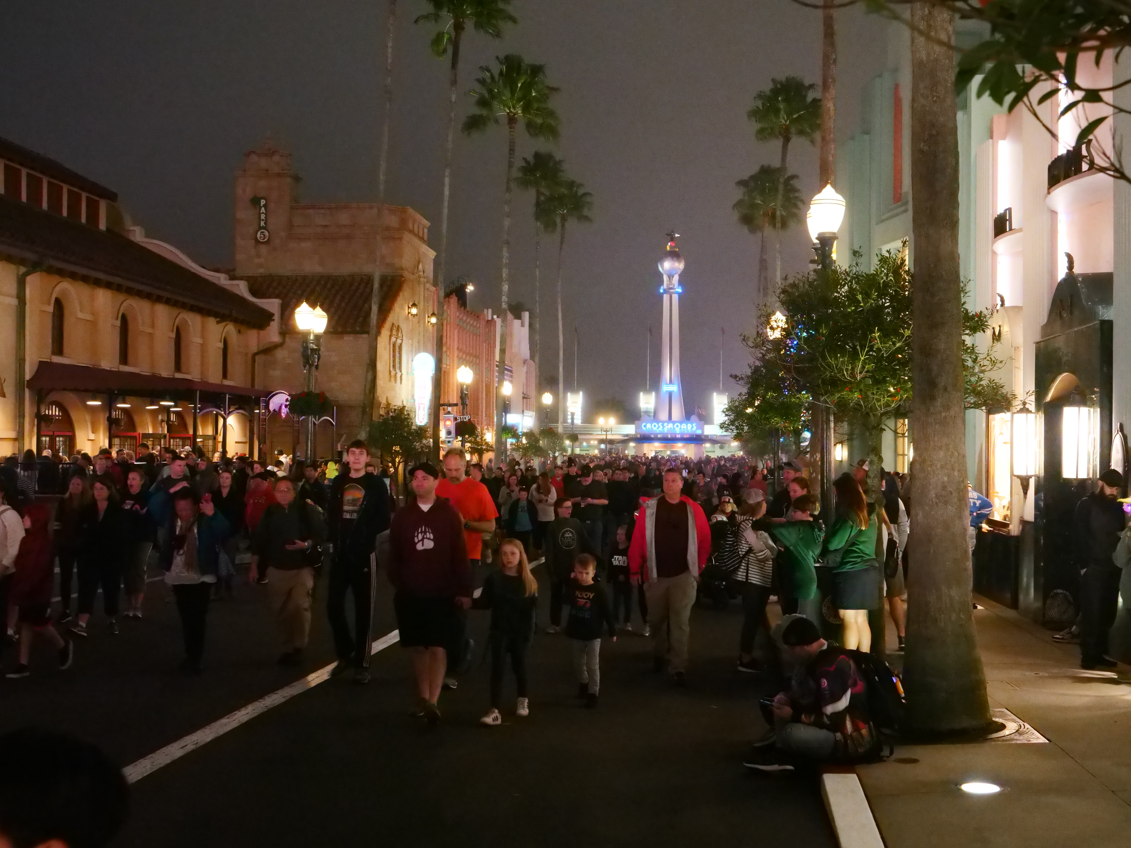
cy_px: 424
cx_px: 566
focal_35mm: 40
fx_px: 1307
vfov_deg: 36.0
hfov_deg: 46.8
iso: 10000
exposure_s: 1/60
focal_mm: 20
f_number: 4
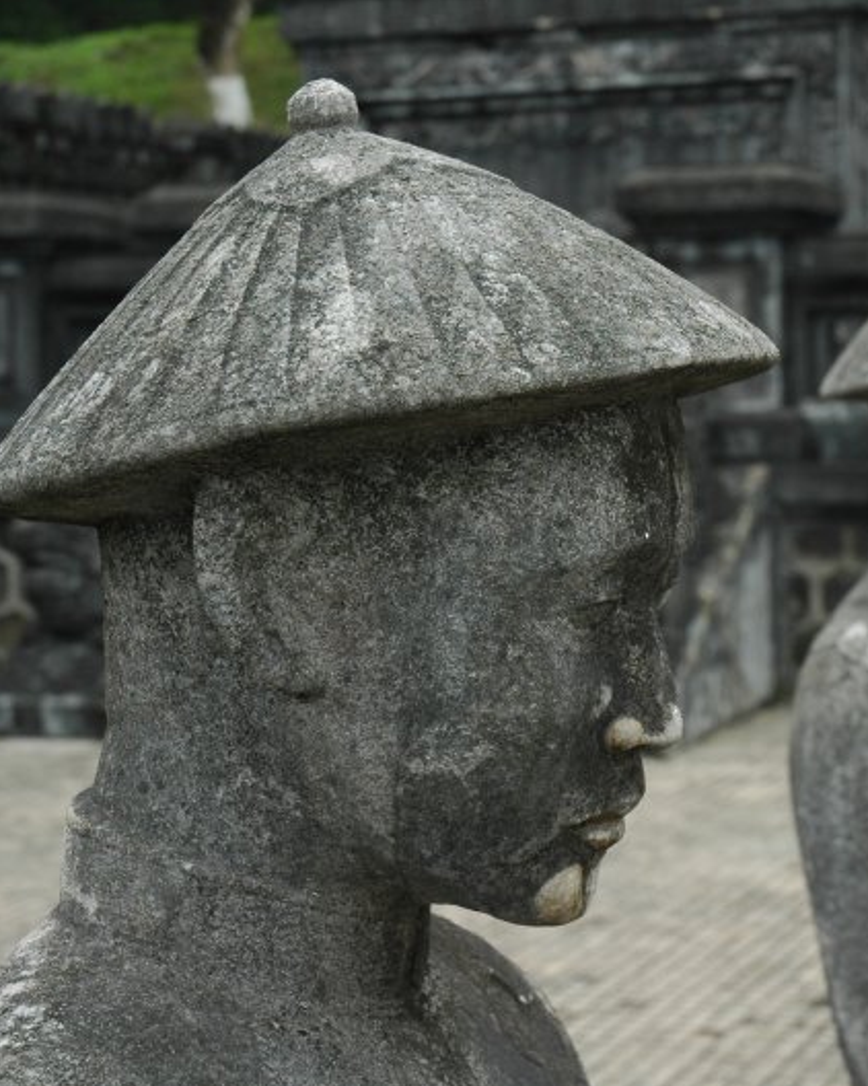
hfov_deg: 18.8
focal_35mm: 81
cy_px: 545
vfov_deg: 23.6
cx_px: 685
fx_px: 2603
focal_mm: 38
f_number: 6.3
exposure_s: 1/125
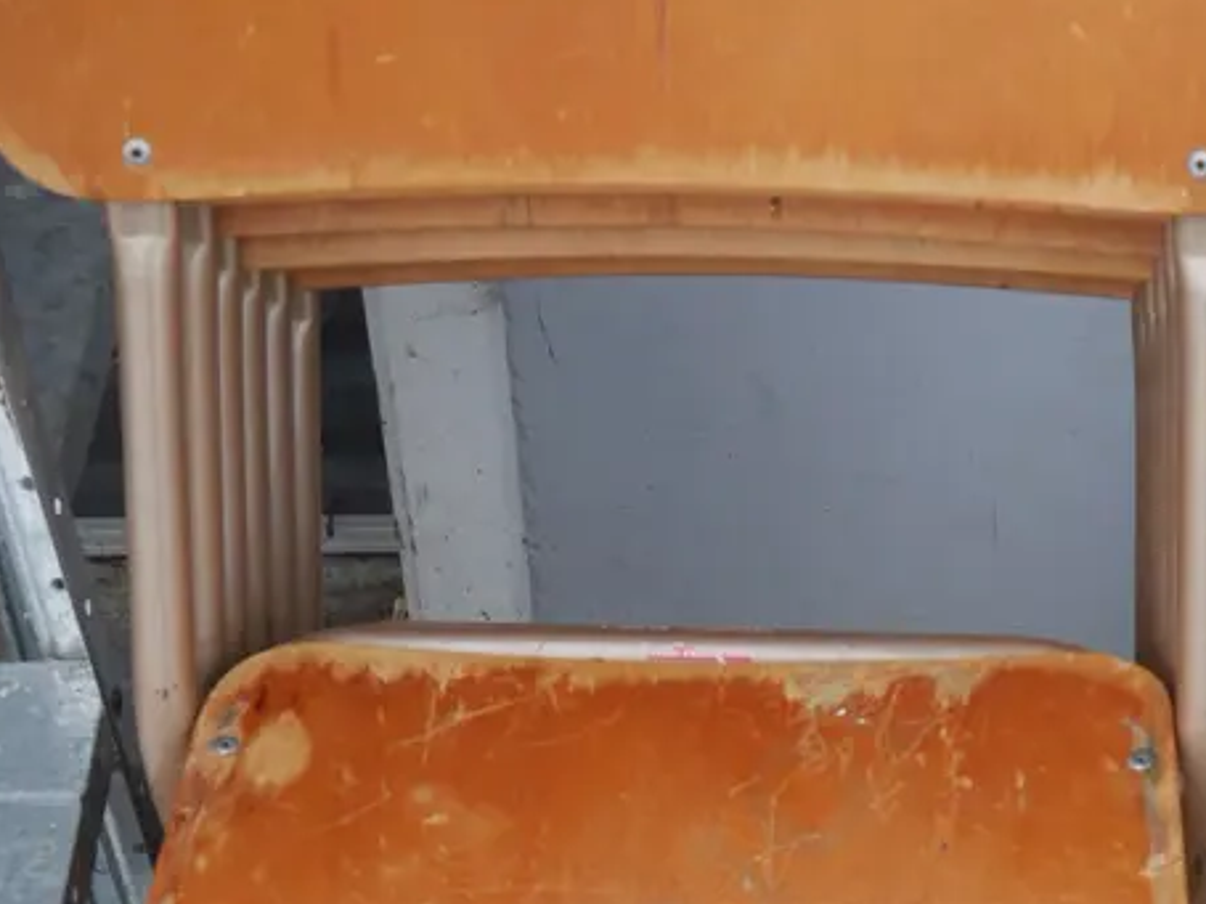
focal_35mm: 81
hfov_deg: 24.1
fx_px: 2821
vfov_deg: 17.8
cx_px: 737
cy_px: 885
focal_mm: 18
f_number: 5
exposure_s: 1/60
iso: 640
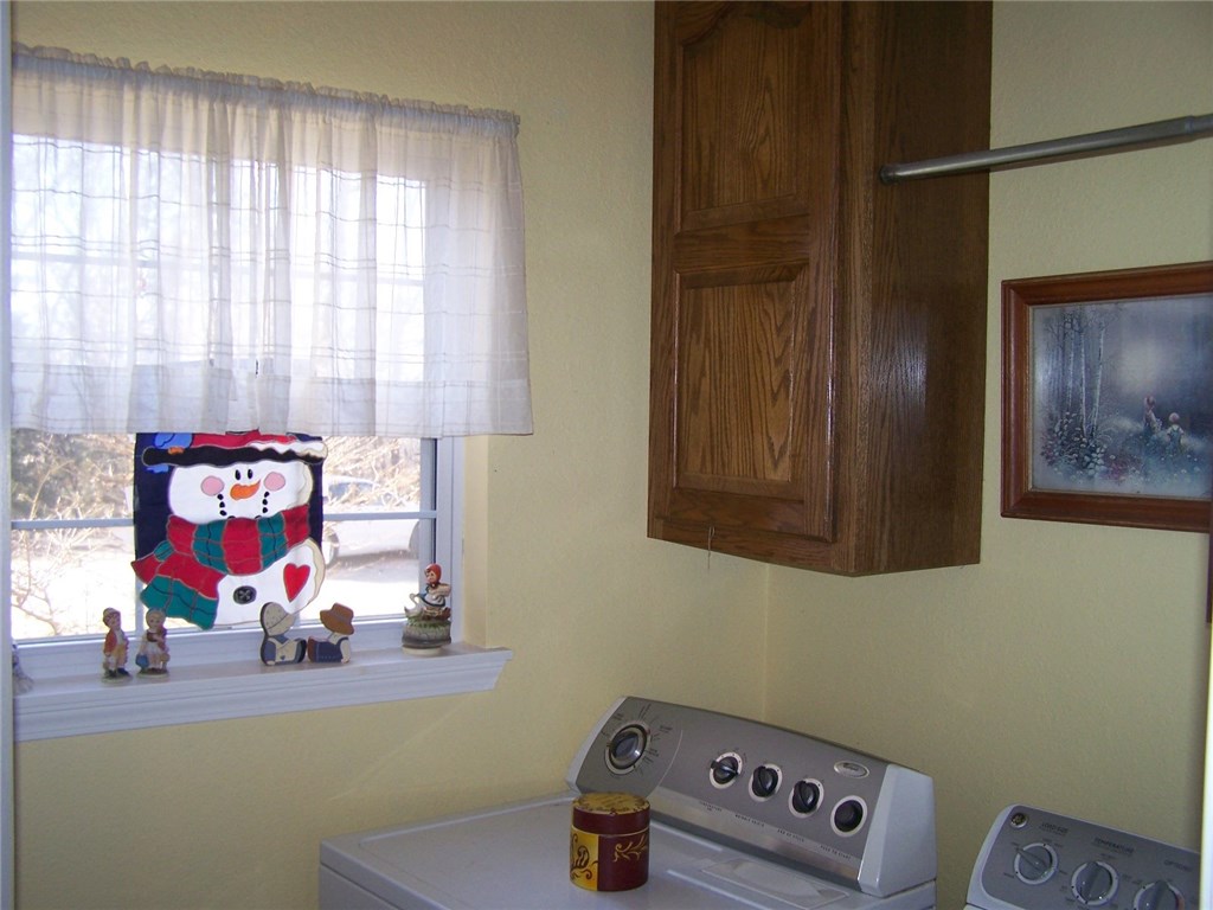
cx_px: 606
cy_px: 455
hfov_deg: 49.0
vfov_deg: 37.7
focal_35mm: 38
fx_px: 1332
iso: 80
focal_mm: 6.3
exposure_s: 1/60
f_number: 2.8
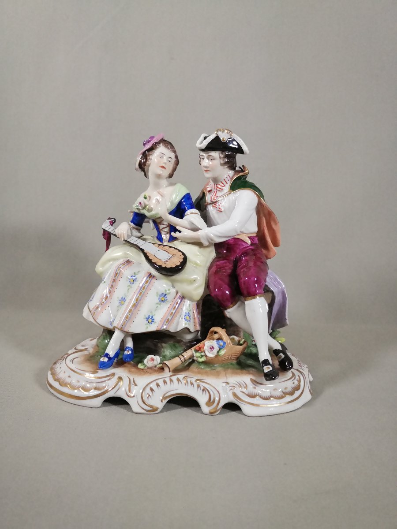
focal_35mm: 27
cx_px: 198
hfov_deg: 51.4
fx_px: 413
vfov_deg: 65.3
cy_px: 264
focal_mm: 4.75
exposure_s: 1/1600
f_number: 1.8
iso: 1250
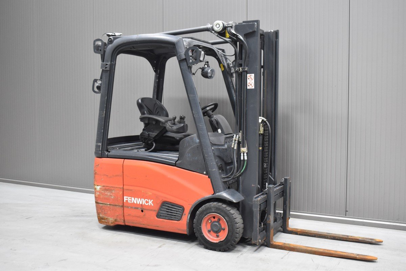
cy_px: 136
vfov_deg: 35.5
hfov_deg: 51.3
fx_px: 423
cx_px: 203
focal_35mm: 38
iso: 1600
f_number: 4.5
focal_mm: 25
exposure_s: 1/30
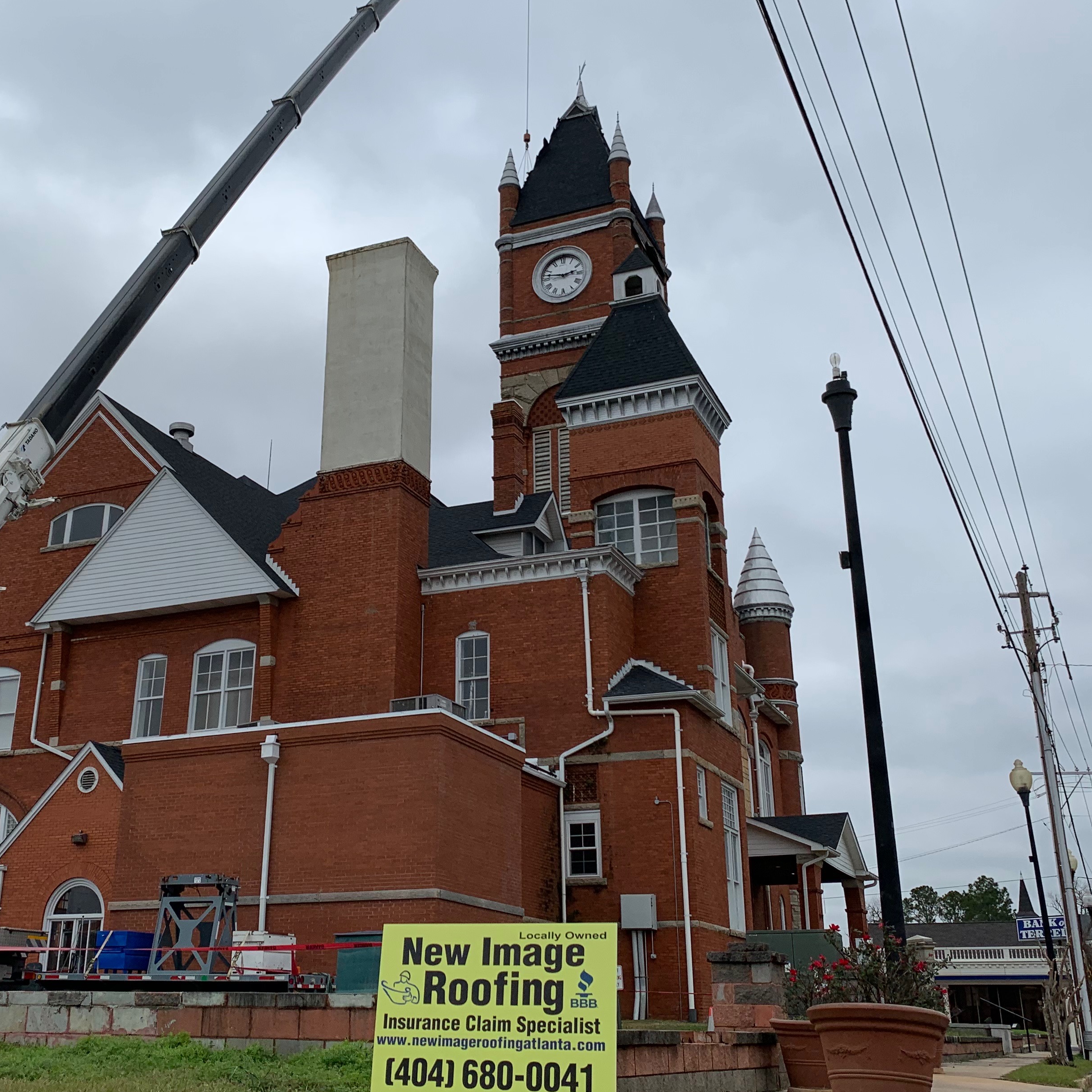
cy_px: 493
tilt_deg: +21.9
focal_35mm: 38
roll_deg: -0.3
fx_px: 1356
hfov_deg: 43.7
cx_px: 453
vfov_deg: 43.8
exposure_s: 1/1812
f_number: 1.8
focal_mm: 4.25
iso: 25
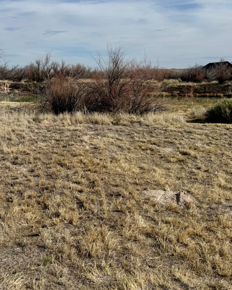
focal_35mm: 42
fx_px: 360
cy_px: 100
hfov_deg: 35.3
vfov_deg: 43.3
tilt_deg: -3.2
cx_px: 76
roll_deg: +0.1
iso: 80
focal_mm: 6.76
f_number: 1.78
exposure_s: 1/9009
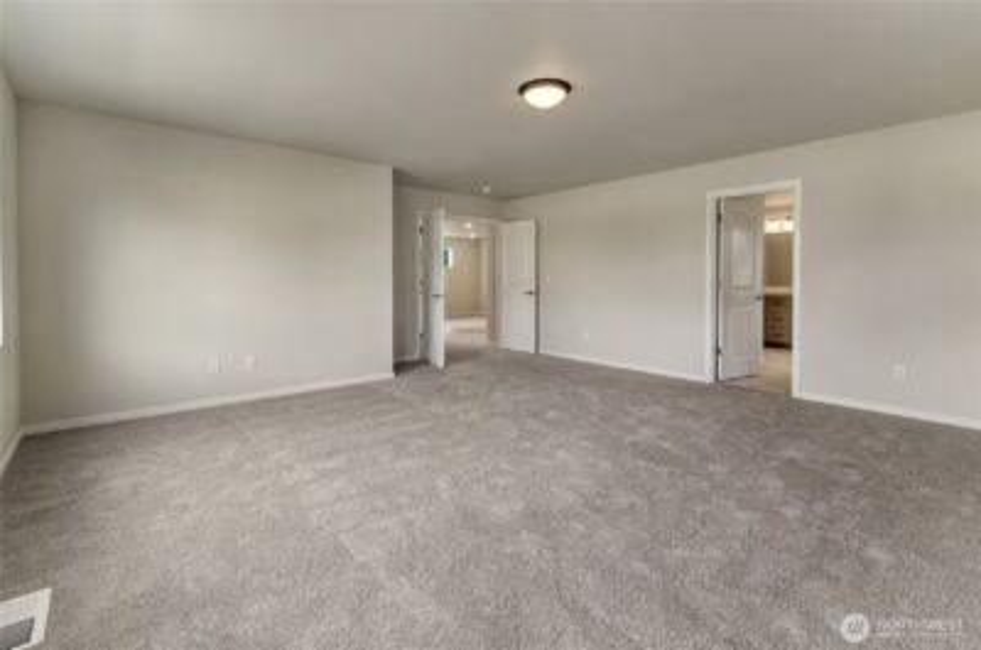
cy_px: 325
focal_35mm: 15
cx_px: 490
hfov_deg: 100.5
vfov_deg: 77.1
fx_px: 408
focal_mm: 10
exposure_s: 1/20
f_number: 8
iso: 125
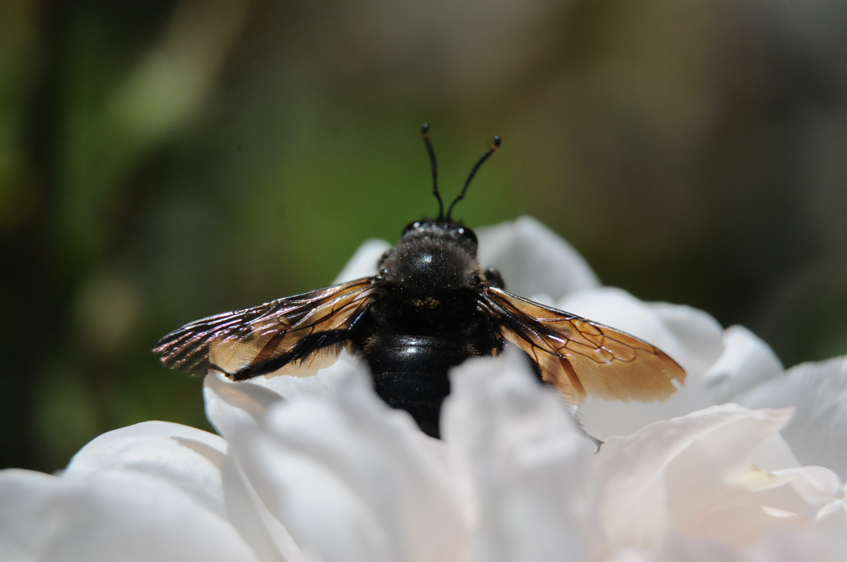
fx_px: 4758
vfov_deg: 6.8
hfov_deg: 10.2
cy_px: 281
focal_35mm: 202
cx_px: 424
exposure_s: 1/5000
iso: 800
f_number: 5.6
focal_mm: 135
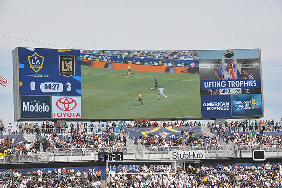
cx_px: 141
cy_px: 94
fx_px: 979
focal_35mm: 125
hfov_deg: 16.4
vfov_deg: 11.0
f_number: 11
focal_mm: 125
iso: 320
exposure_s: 1/500
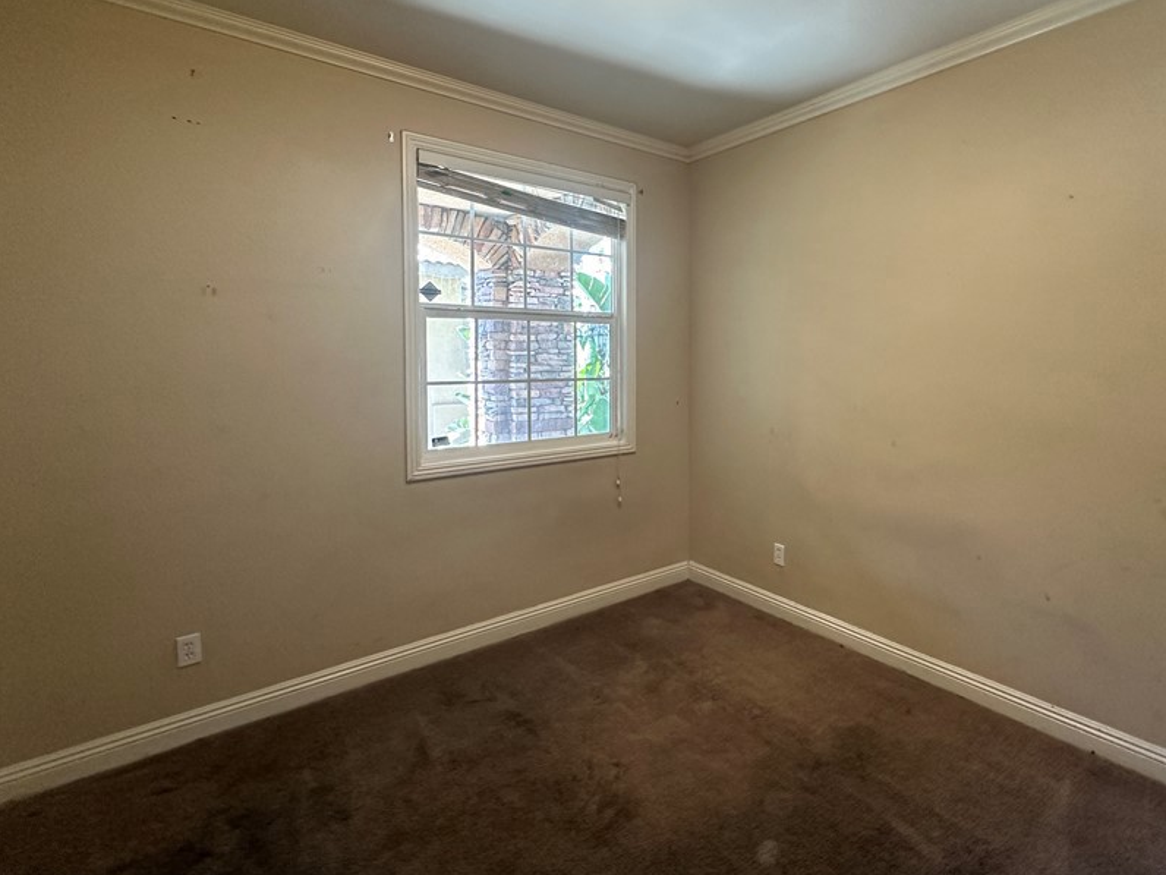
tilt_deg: -0.8
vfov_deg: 71.2
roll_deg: +0.0
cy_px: 372
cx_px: 699
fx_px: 606
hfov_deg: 86.7
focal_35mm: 18
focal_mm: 2.22
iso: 320
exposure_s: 1/60
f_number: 2.2
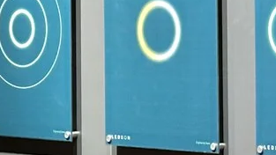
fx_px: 1712
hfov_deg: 9.2
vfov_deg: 5.2
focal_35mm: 234
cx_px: 131
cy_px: -8
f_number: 1.78
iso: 160
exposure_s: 1/50
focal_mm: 6.86
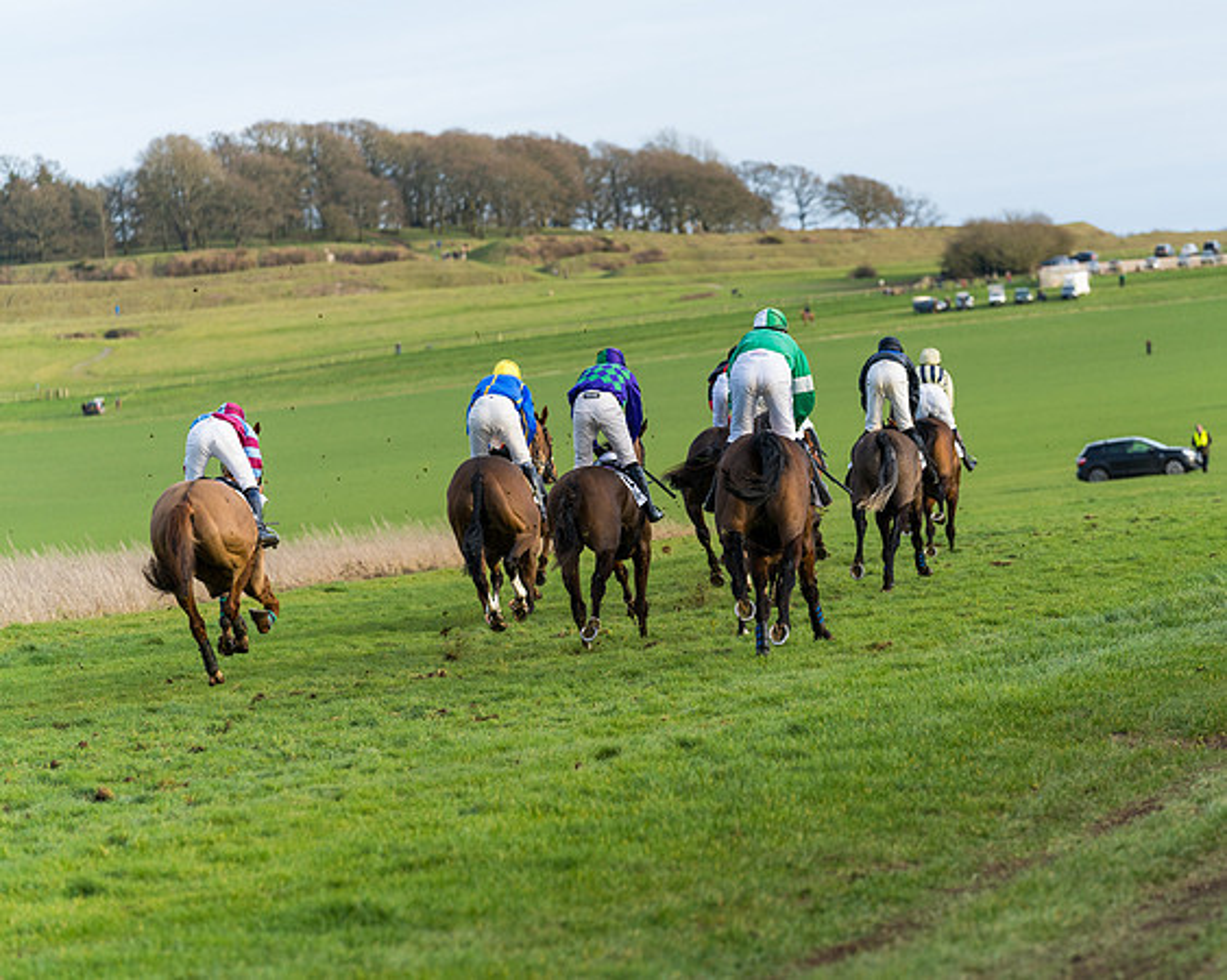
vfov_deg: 8.9
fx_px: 6296
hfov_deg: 11.1
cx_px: 736
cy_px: 490
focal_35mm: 173
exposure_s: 1/1000
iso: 400
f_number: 4
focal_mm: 154
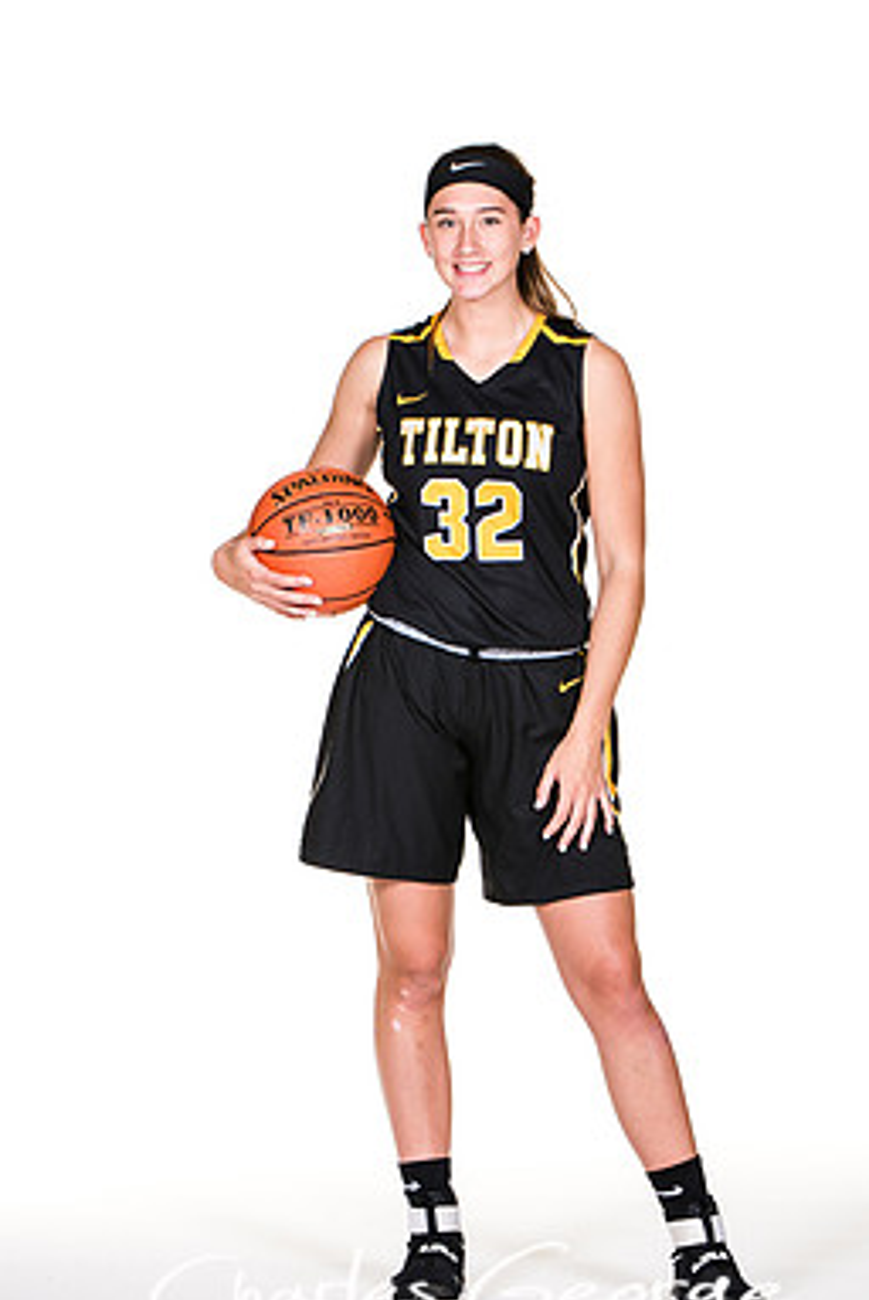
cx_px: 475
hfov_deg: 8.5
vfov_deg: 12.7
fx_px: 5855
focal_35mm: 162
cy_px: 682
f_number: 6.3
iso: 200
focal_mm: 92
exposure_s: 1/160
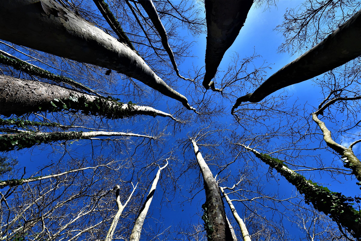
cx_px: 180
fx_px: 120
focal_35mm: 12
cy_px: 120
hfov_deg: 112.6
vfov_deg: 90.0
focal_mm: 8
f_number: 13
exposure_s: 1/125
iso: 100
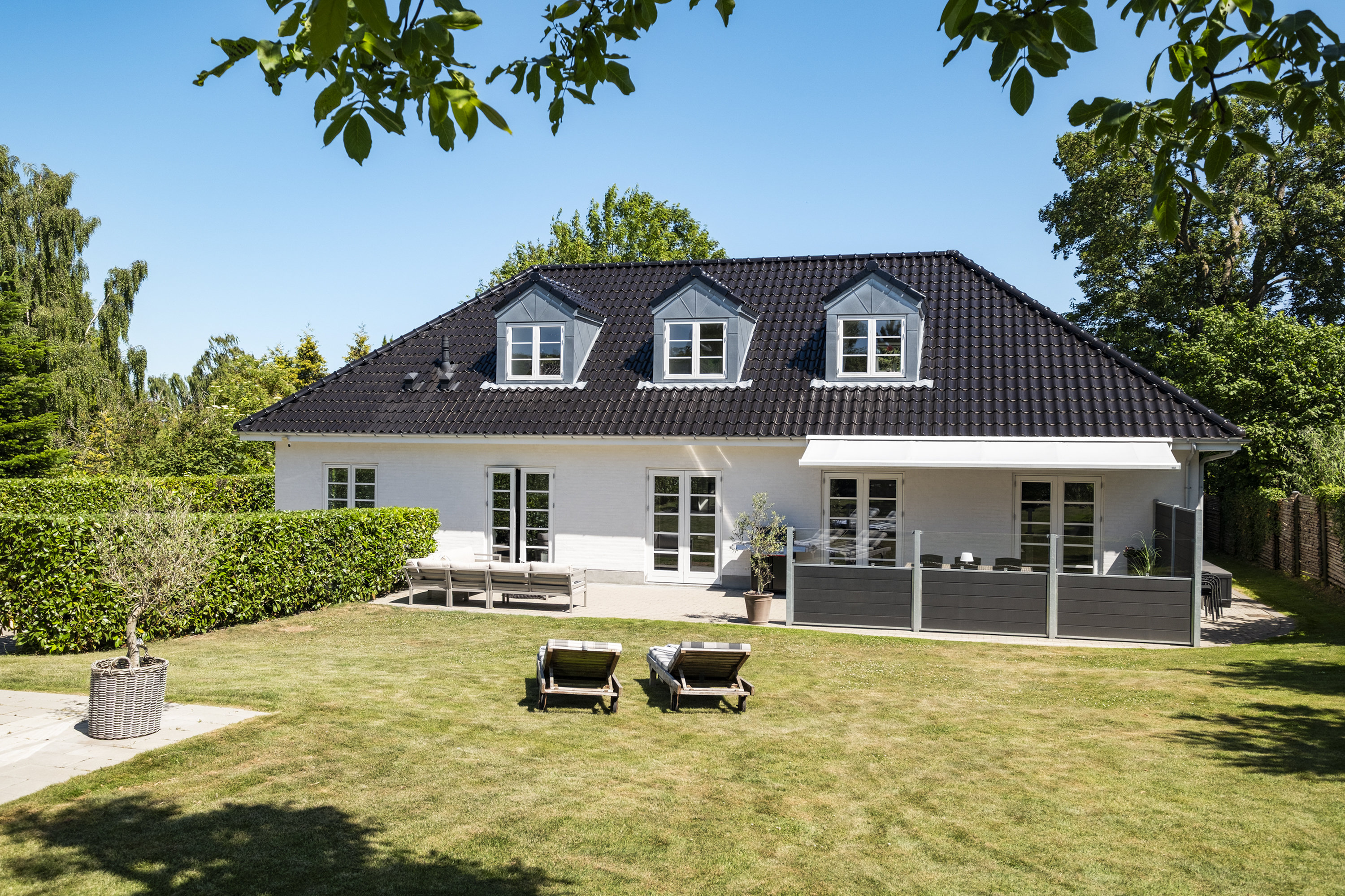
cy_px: 448
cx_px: 672
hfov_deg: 61.9
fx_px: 1121
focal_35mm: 30
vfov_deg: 43.6
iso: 200
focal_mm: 20
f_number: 5
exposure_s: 1/800
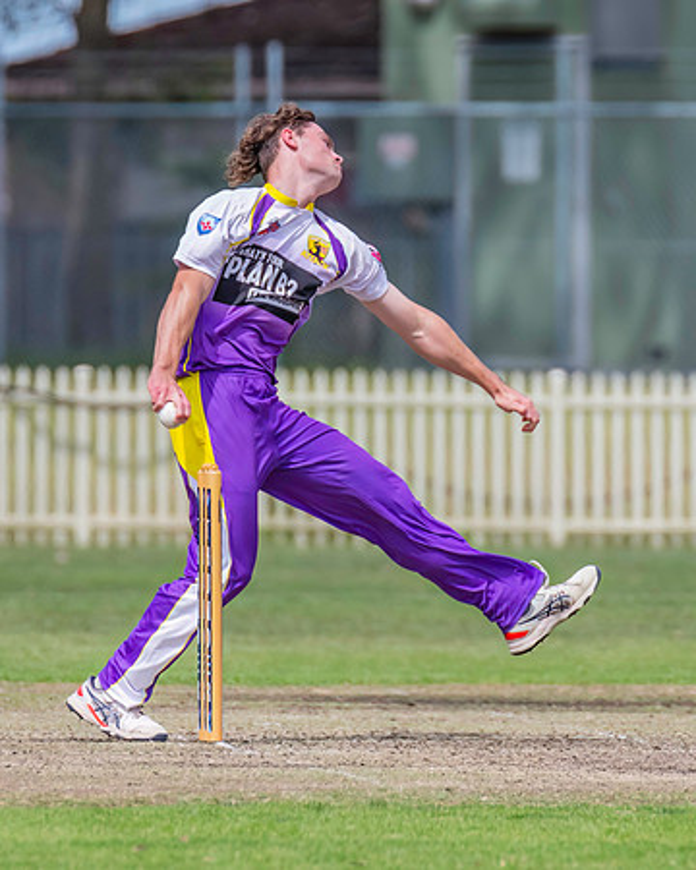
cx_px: 257
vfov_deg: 2.3
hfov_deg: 1.8
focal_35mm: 848
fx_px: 21840
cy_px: 394
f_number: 6.3
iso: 800
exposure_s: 1/2500
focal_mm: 500
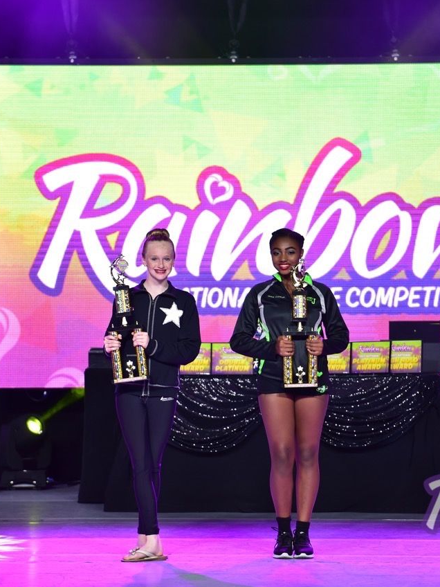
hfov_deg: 5.1
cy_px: 294
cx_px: 223
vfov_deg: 6.8
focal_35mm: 290
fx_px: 4915
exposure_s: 1/200
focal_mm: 200
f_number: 2.8
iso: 1250
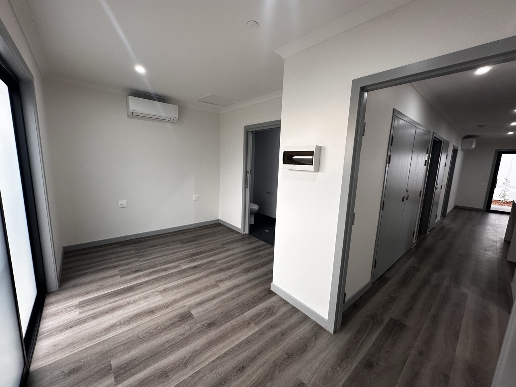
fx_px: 209
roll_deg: -2.0
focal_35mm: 14
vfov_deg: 85.7
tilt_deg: -8.5
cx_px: 258
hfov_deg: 102.1
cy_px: 194
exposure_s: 1/99
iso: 100
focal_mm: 2.22
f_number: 2.2
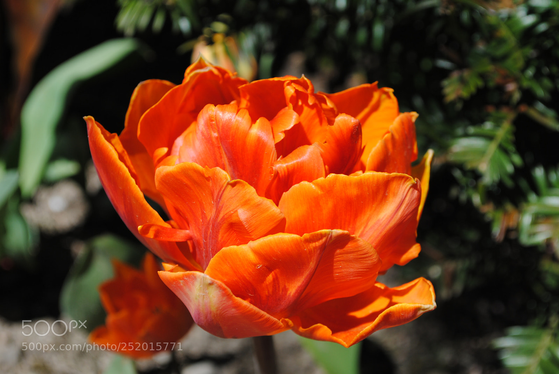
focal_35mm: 75
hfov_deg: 27.0
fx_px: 1166
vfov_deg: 18.2
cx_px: 280
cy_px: 187
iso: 100
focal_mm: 50
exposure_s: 1/200
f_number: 8
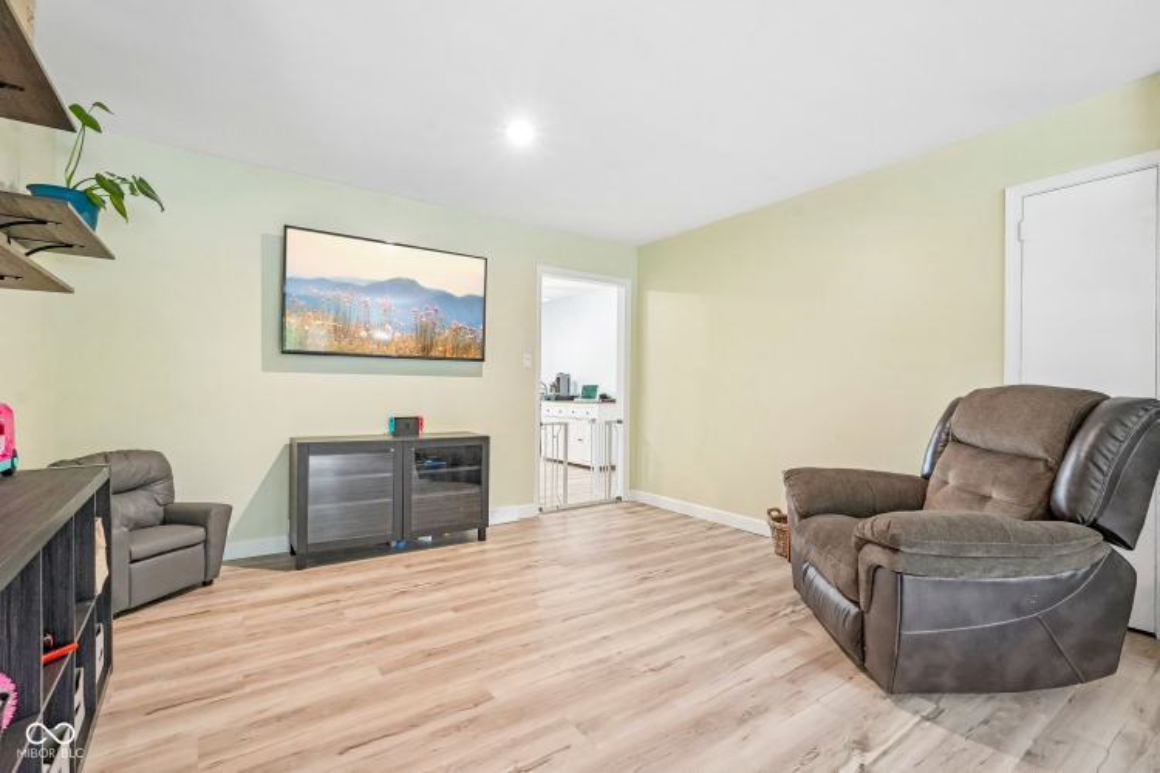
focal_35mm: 16
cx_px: 580
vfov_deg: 73.7
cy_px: 386
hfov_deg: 96.7
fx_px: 516
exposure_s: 1/30
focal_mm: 16
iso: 2500
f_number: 8
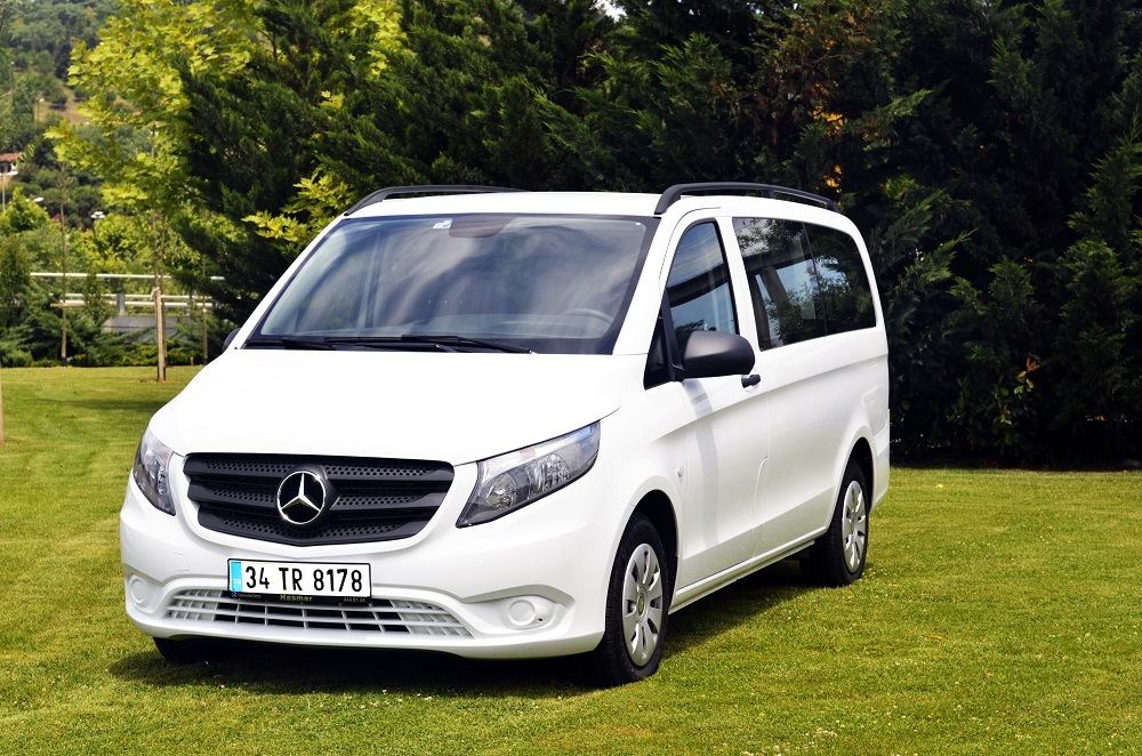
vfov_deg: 18.1
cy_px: 378
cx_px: 571
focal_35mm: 75
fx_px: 2374
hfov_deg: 27.0
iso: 100
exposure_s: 1/250
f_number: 9
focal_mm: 50
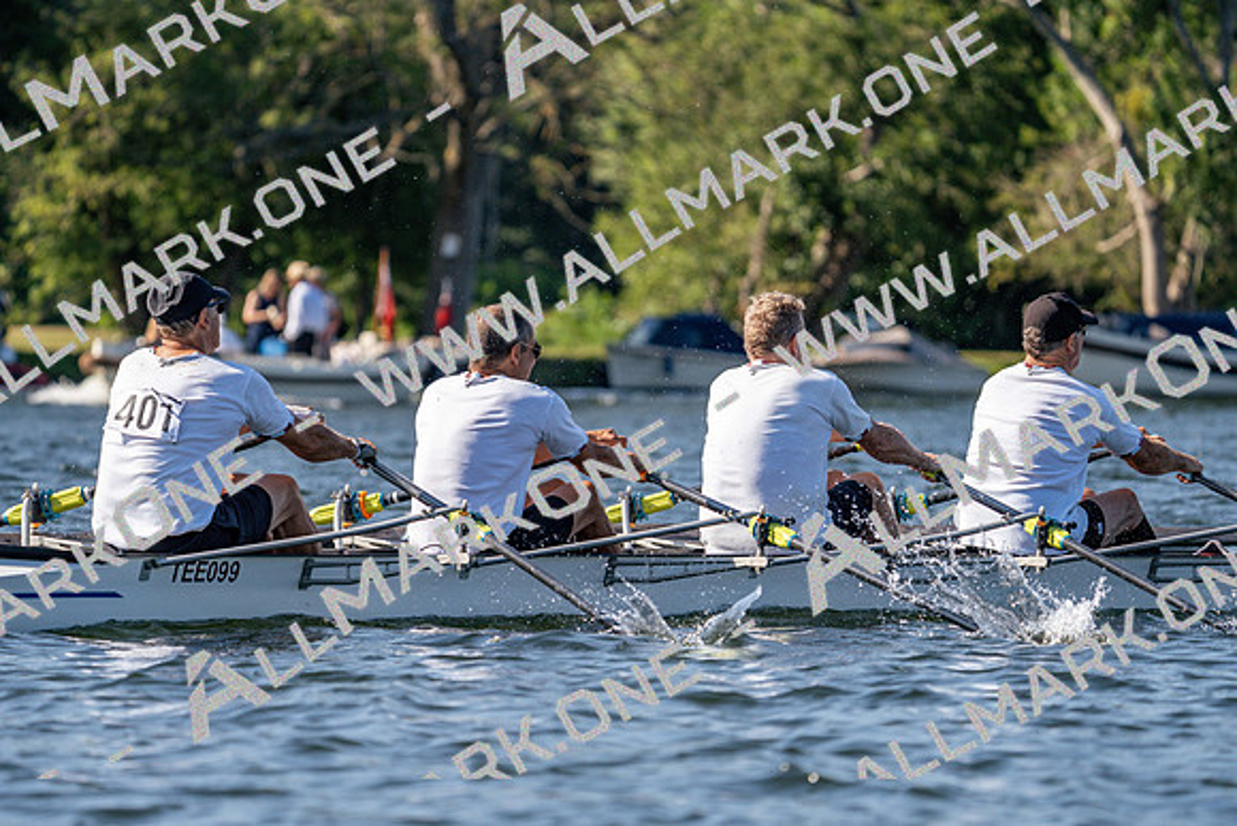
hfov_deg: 6.9
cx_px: 618
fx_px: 10242
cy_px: 413
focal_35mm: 298
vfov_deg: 4.6
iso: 320
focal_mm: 298
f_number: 5.6
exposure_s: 1/1600
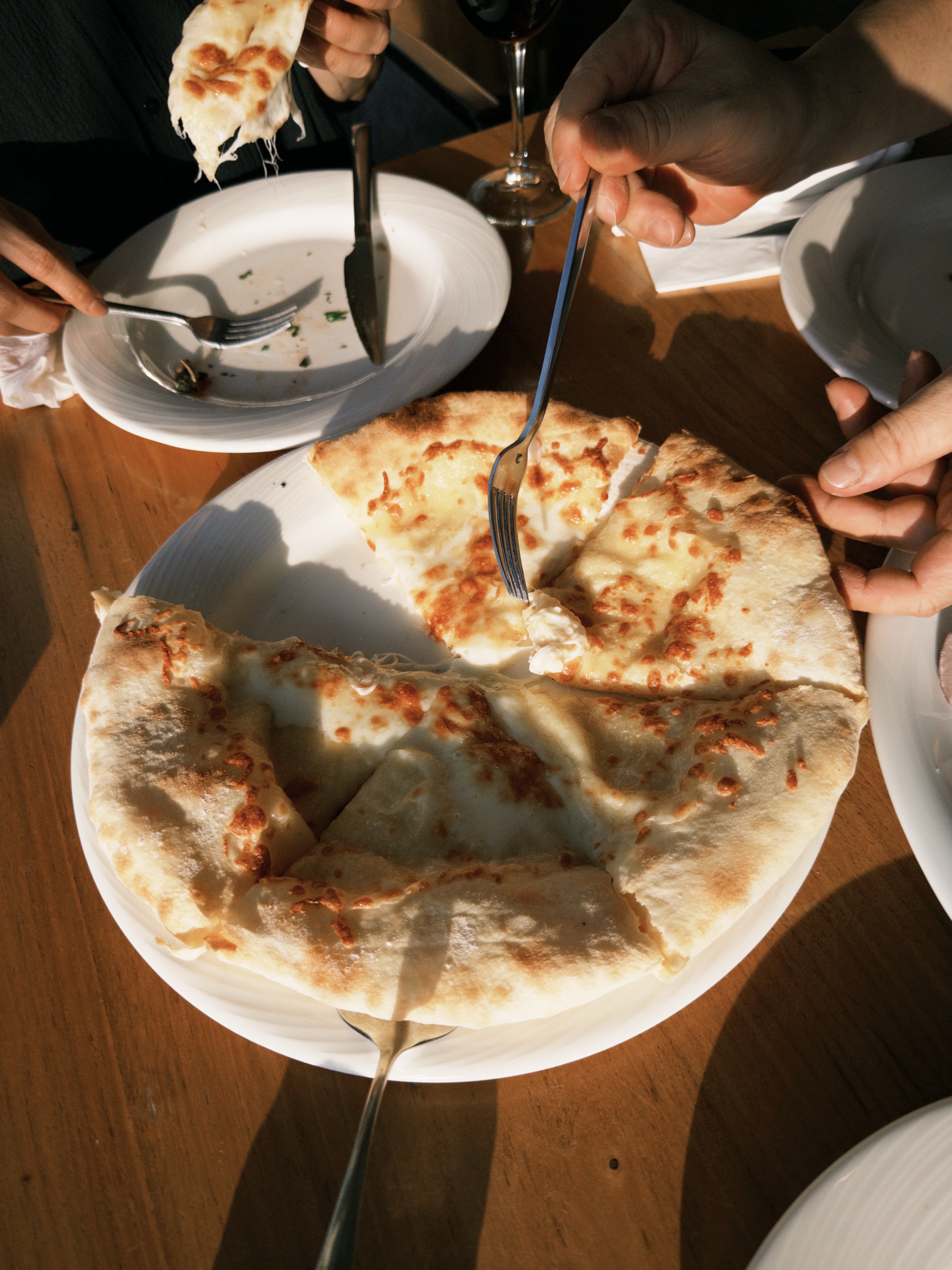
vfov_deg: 71.6
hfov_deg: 56.8
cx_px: 476
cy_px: 635
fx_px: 880
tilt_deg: -55.6
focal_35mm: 24
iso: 80
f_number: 1.78
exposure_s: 1/5319
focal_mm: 6.76
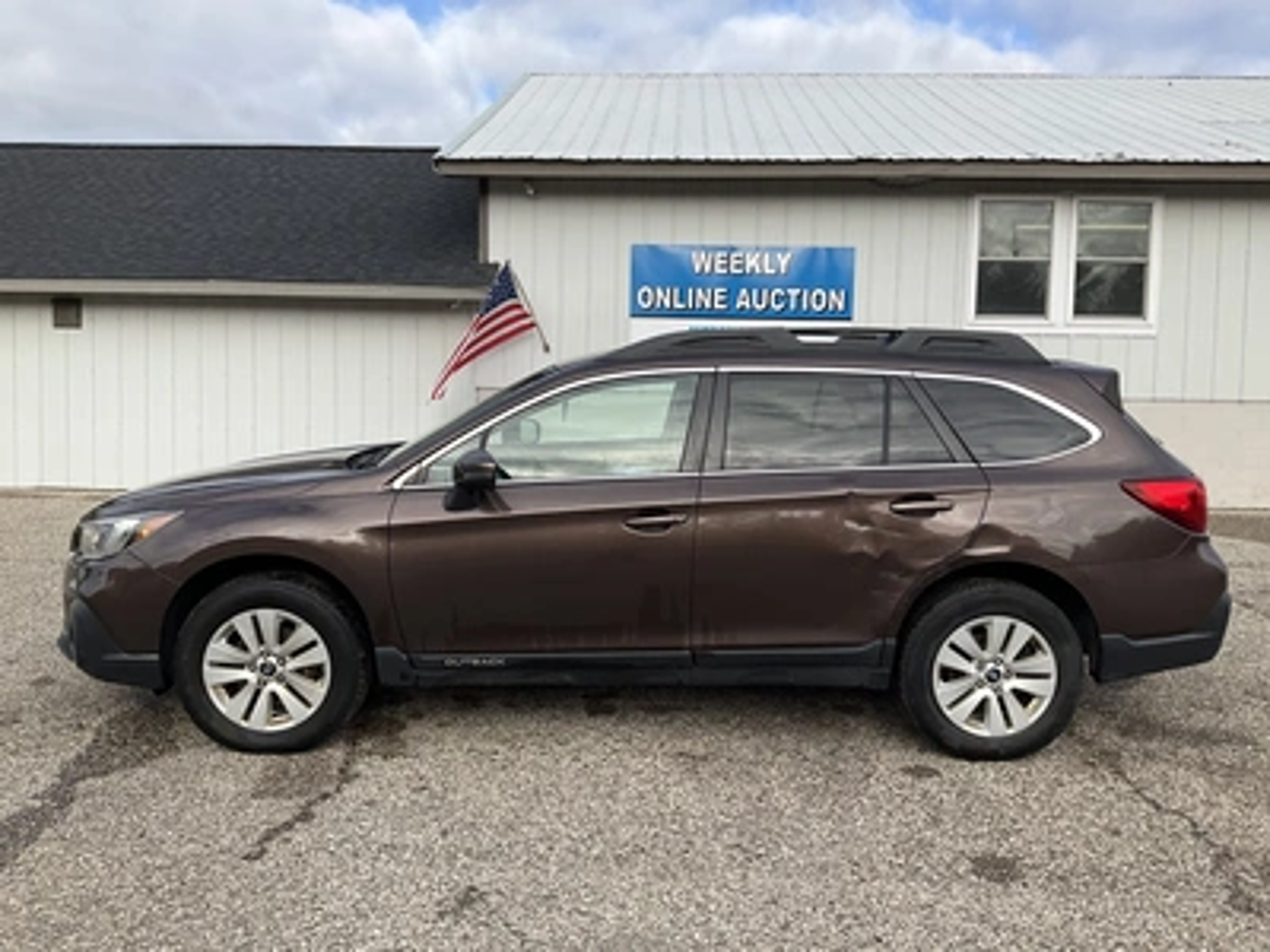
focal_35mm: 29
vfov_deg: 48.2
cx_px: 635
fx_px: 1064
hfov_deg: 61.7
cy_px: 476
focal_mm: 3
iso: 25
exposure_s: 1/1015
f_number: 1.8
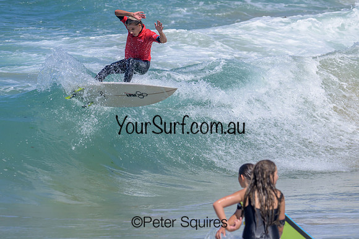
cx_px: 180
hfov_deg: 4.7
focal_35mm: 442
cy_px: 107
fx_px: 4413
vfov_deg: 3.1
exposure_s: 1/2000
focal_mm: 400
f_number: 11
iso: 640
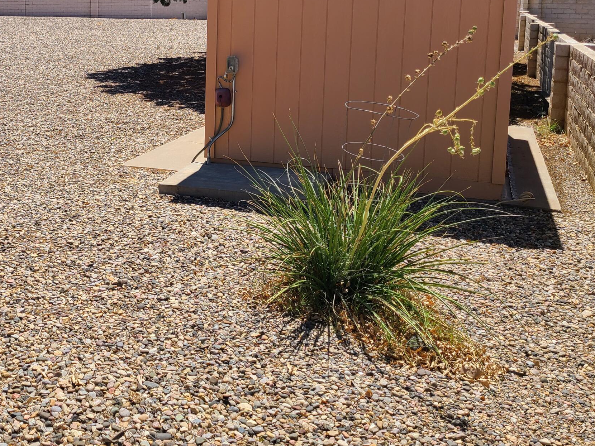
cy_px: 100
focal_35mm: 47
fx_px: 808
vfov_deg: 30.3
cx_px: 161
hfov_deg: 39.5
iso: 40
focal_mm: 5.4
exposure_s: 1/2450
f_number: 1.8
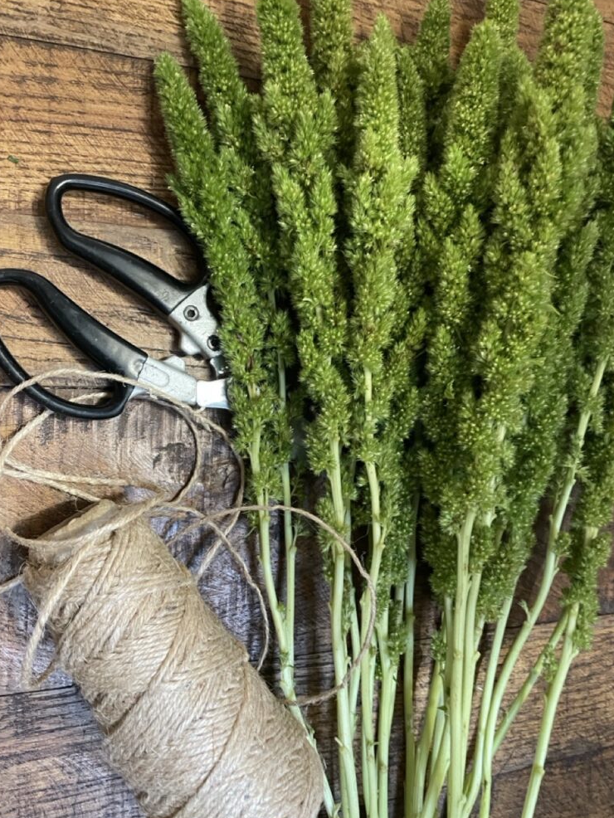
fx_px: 638
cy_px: 402
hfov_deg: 51.4
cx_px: 297
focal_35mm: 27
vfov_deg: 65.3
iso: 400
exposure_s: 1/33
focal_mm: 4.2
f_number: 1.6
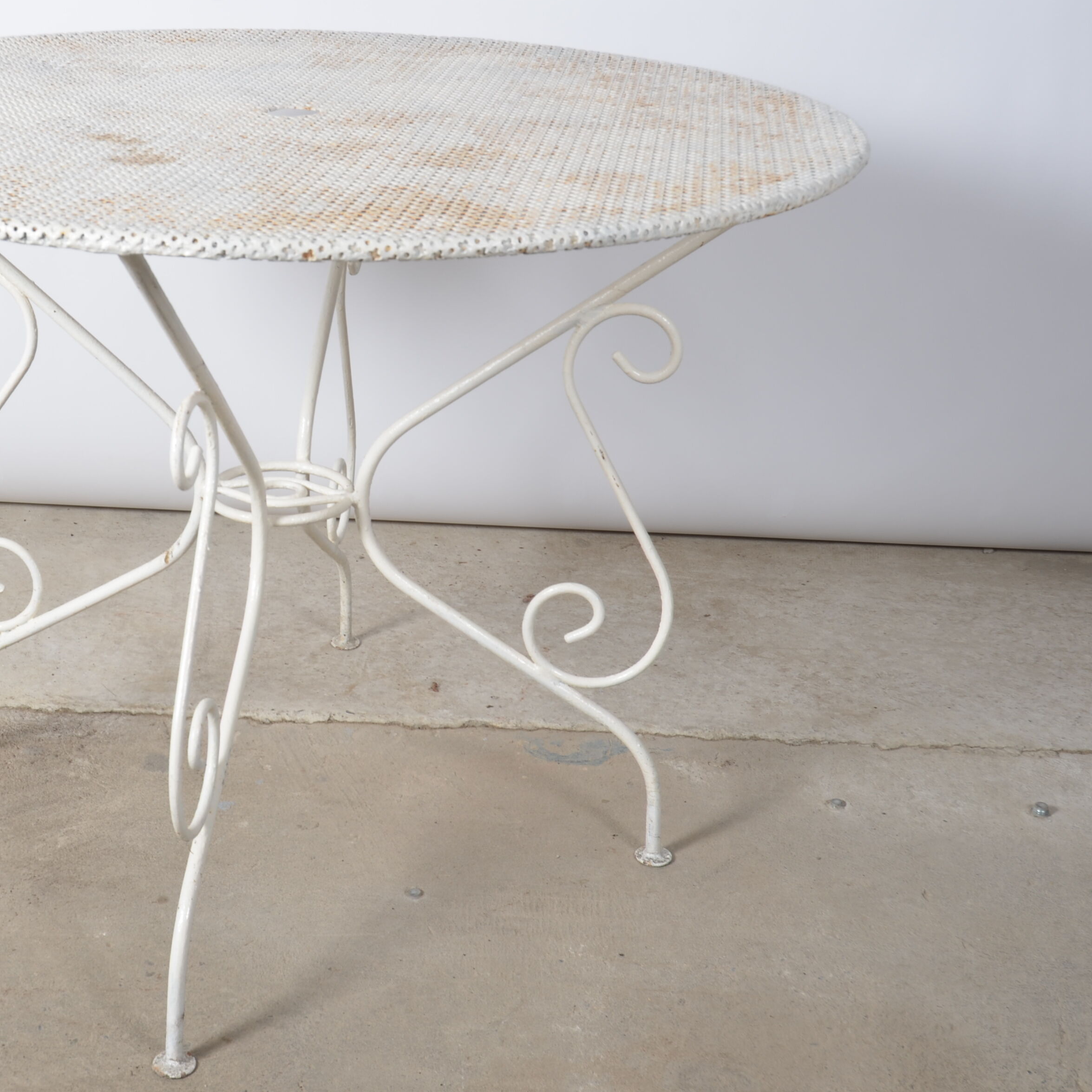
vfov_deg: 35.4
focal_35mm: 48
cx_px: 308
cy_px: 536
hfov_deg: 34.8
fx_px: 1713
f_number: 11
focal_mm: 24
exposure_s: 1/125
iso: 100
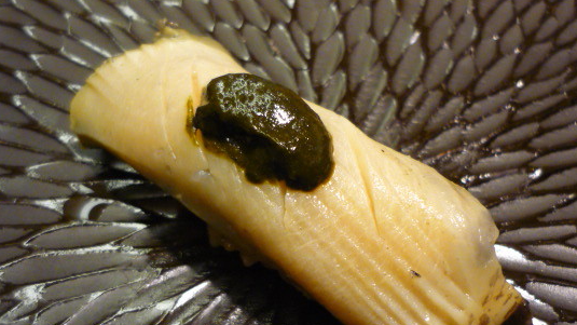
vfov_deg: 27.4
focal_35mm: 43
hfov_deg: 47.3
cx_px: 299
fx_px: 658
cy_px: 235
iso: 320
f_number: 2.8
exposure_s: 1/30
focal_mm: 5.5
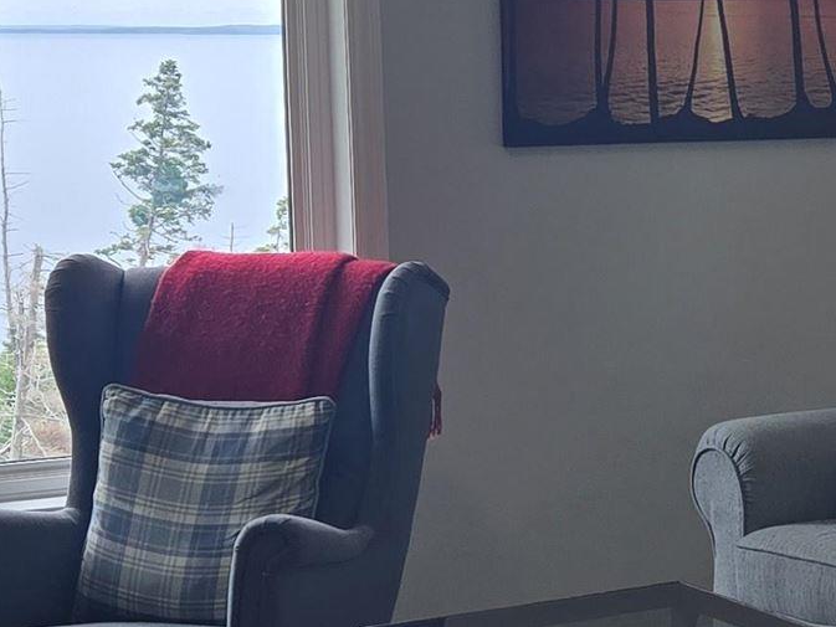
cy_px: 351
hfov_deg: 18.0
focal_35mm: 105
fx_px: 2536
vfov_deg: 14.1
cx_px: 925
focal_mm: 5.4
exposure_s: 1/467
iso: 25
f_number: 1.8
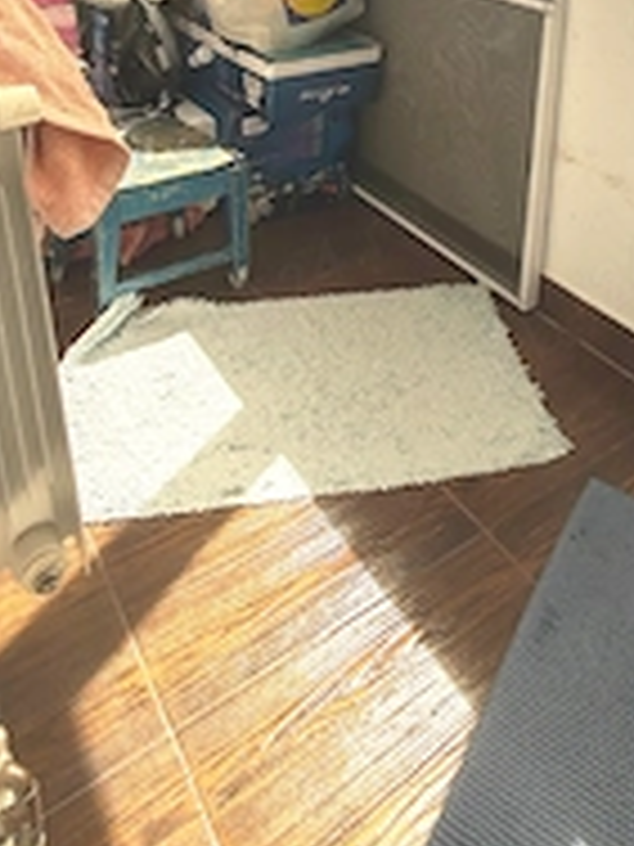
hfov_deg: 41.1
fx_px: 830
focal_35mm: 34
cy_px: 32
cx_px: 436
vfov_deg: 46.6
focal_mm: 1.96
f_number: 2.2
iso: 50
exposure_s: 1/320
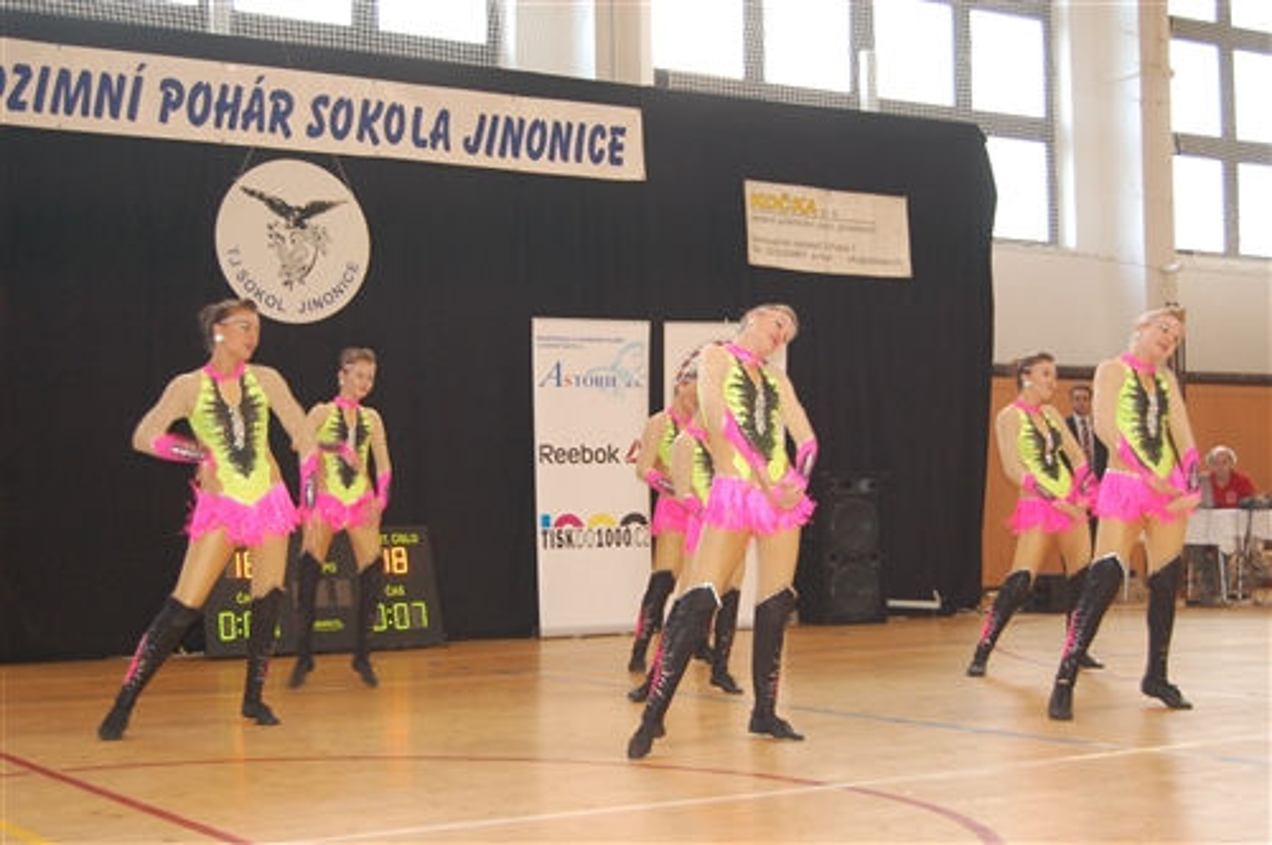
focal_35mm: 57
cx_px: 636
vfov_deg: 23.7
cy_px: 422
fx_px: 2011
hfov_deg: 35.1
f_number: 4.8
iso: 900
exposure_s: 1/60
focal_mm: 38
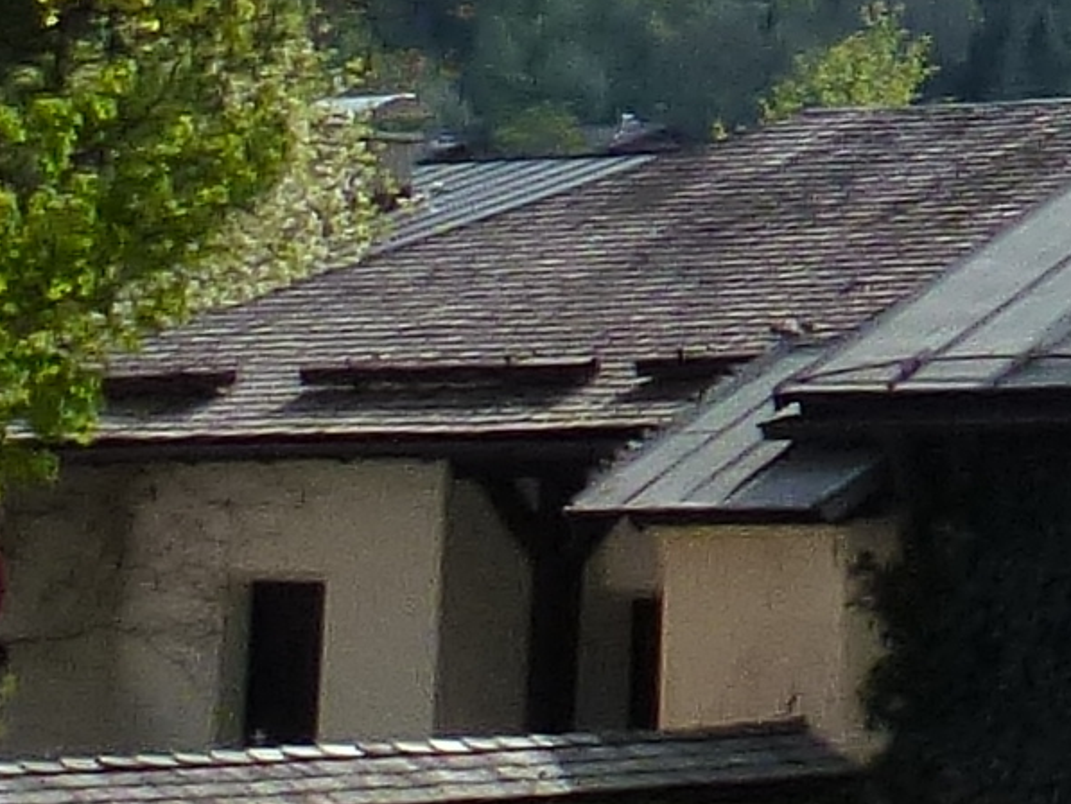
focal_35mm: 217
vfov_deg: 6.5
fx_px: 6715
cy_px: -1224
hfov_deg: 8.2
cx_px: 2860
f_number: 4
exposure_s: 1/1300
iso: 160
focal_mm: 5.4
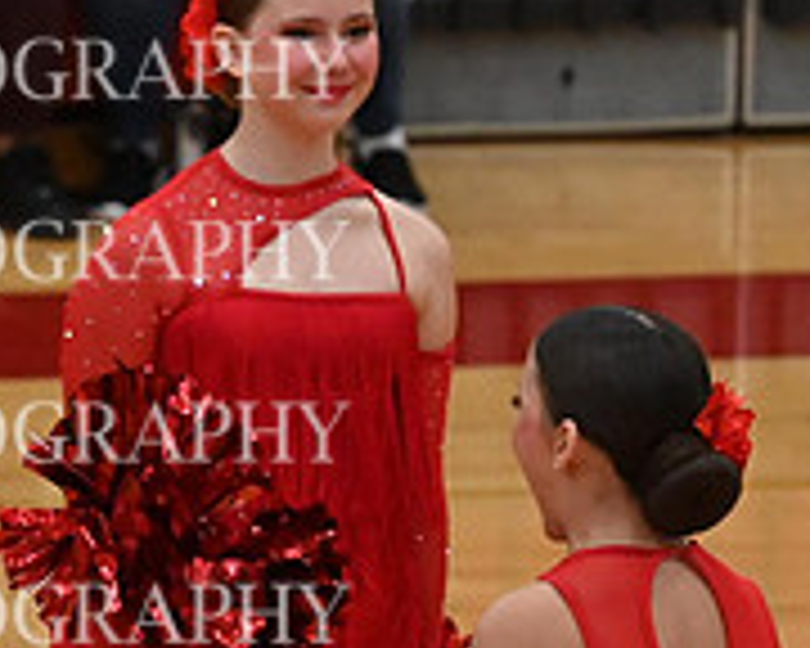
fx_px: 17908
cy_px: 704
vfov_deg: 2.1
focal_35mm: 747
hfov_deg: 2.6
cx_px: -302
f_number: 4
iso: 6400
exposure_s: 1/400
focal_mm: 165
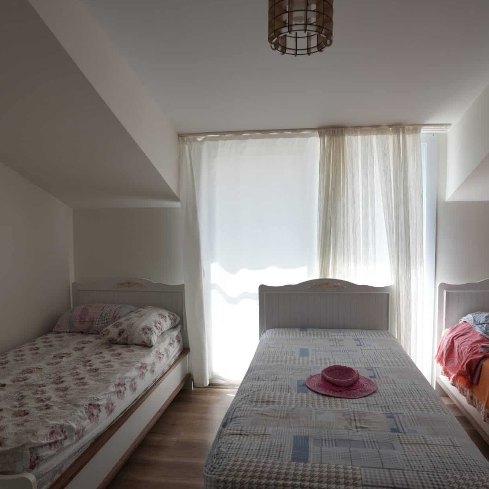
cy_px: 256
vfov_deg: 65.0
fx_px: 384
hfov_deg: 65.0
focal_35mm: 24
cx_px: 253
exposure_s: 1/80
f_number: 4.5
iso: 100
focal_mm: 17
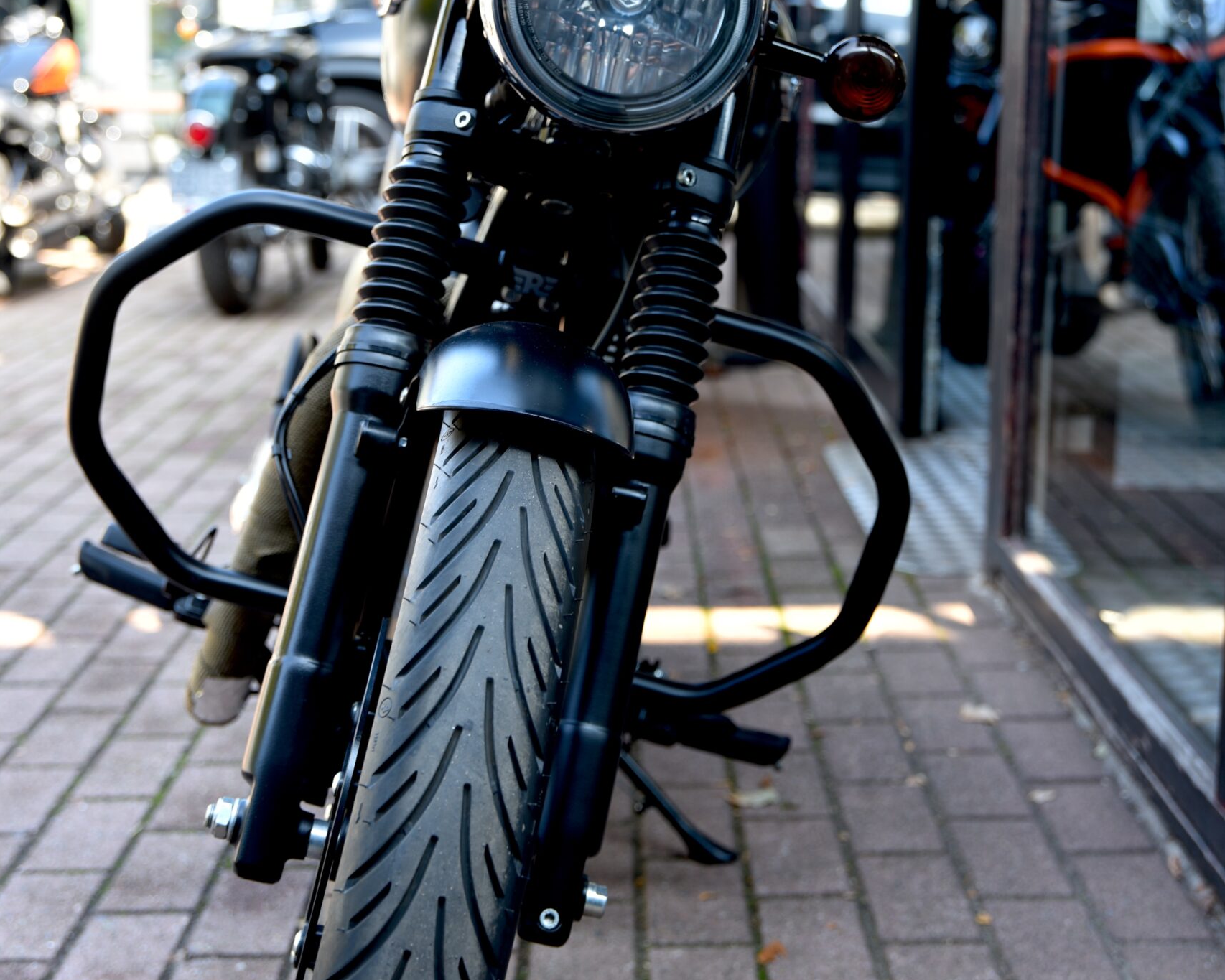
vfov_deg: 24.5
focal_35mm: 62
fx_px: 2248
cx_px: 612
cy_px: 327
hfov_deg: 30.5
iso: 100
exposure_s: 1/60
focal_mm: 44
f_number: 3.5
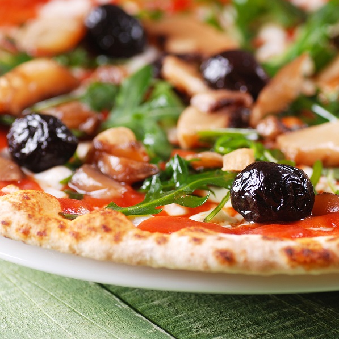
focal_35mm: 173
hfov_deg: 10.1
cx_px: 246
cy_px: 170
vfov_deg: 10.1
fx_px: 1917
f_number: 5.6
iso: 100
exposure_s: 1/100
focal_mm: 90
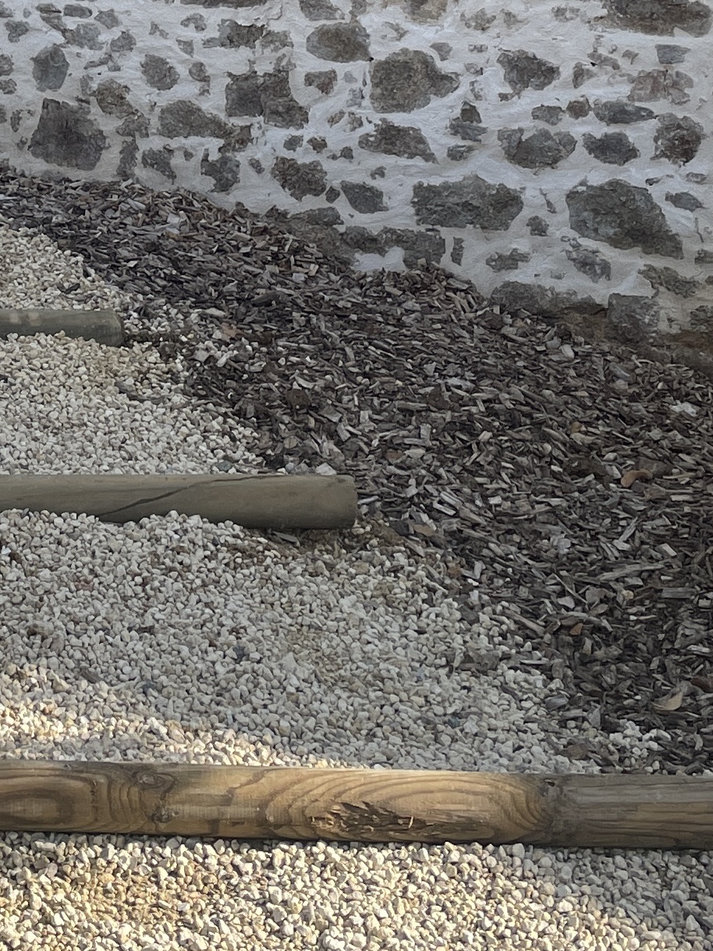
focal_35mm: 86
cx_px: 9
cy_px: -150
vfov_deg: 21.4
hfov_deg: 16.8
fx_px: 2362
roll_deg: -1.3
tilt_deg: +7.1
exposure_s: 1/2020
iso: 50
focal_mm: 4.2
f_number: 1.6
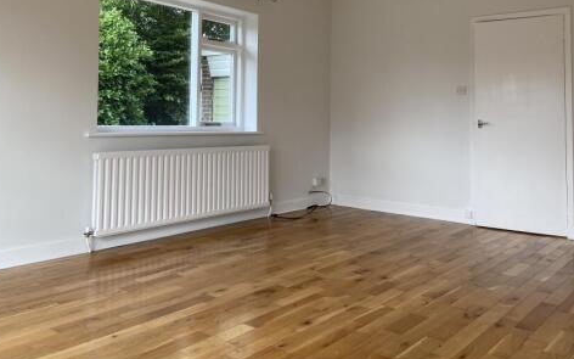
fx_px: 532
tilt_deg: +3.7
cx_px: 278
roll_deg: -1.8
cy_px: 105
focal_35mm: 34
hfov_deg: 56.7
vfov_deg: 36.7
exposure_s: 1/186
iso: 32
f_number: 1.8
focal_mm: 4.25
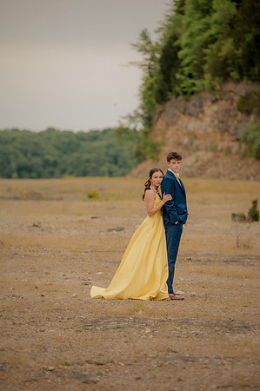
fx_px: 1737
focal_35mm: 160
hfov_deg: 8.6
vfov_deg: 12.9
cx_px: 130
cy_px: 196
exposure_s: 1/250
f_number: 2.8
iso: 160
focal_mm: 160
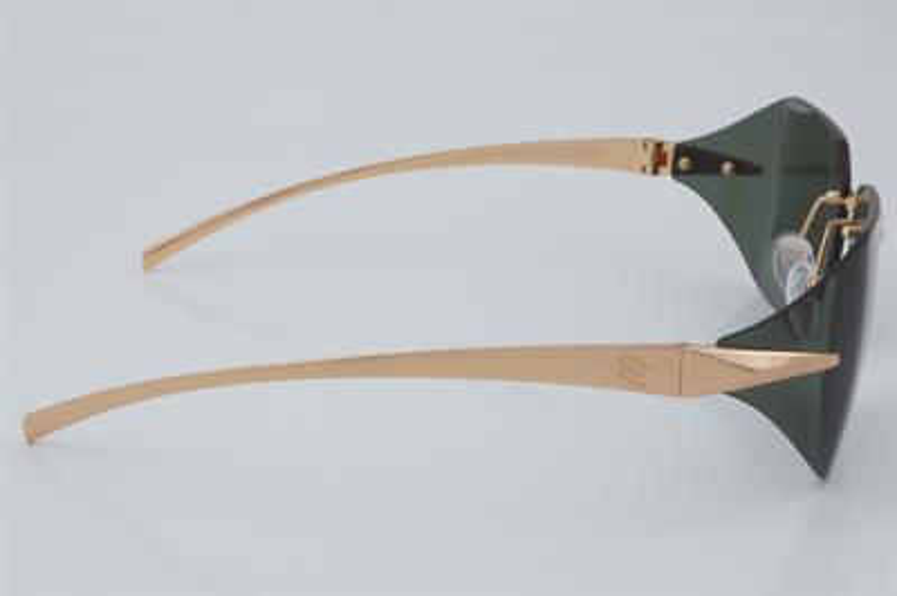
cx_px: 448
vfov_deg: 16.5
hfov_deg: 24.6
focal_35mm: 82
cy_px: 298
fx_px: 2054
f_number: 32
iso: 100
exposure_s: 1/4
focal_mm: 55
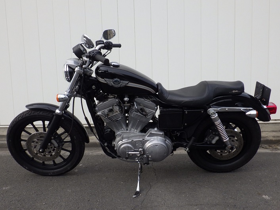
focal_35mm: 28
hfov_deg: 63.5
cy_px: 105
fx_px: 226
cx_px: 140
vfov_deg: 49.7
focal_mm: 5
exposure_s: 1/320
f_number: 4.2
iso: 125
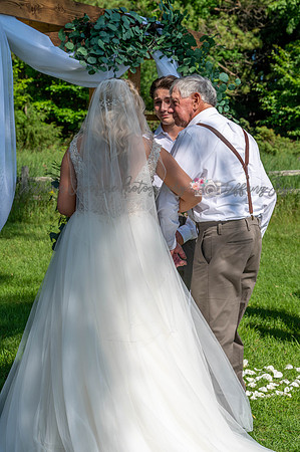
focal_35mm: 67
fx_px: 839
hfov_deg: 20.3
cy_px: 226
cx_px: 150
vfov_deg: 30.1
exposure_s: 1/500
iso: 100
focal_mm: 67
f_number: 8
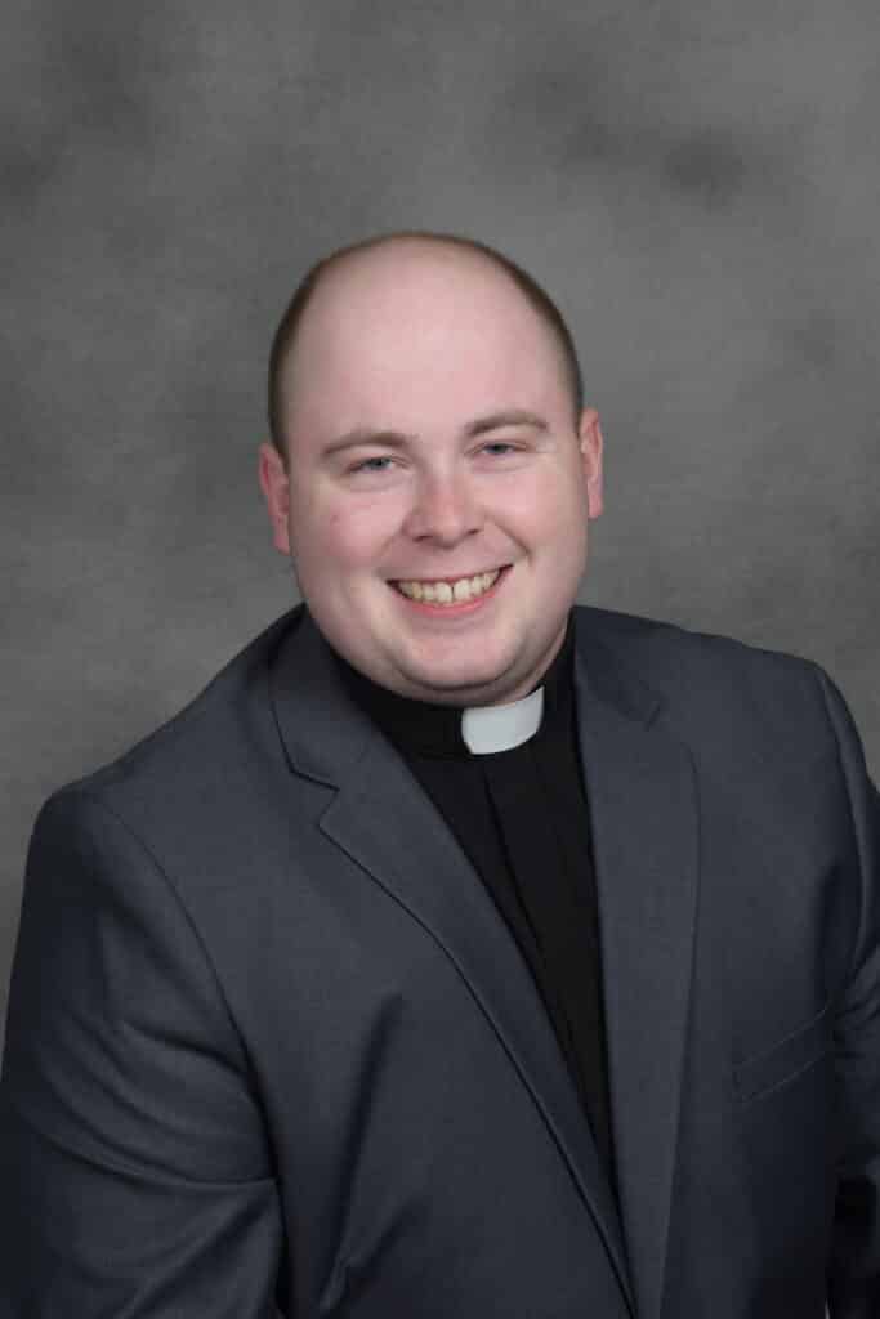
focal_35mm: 135
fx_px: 4948
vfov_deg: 15.2
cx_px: 440
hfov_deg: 10.2
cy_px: 660
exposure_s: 1/125
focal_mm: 90
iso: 125
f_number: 11
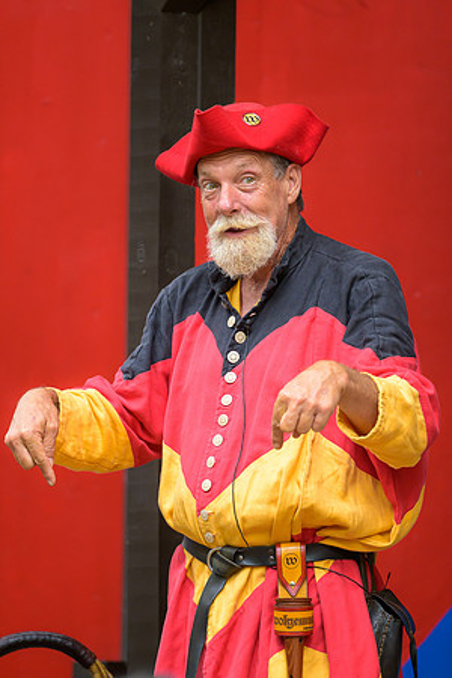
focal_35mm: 400
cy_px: 339
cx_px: 226
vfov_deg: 5.2
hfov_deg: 3.4
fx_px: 7533
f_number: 5.6
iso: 1600
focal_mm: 400
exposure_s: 1/500
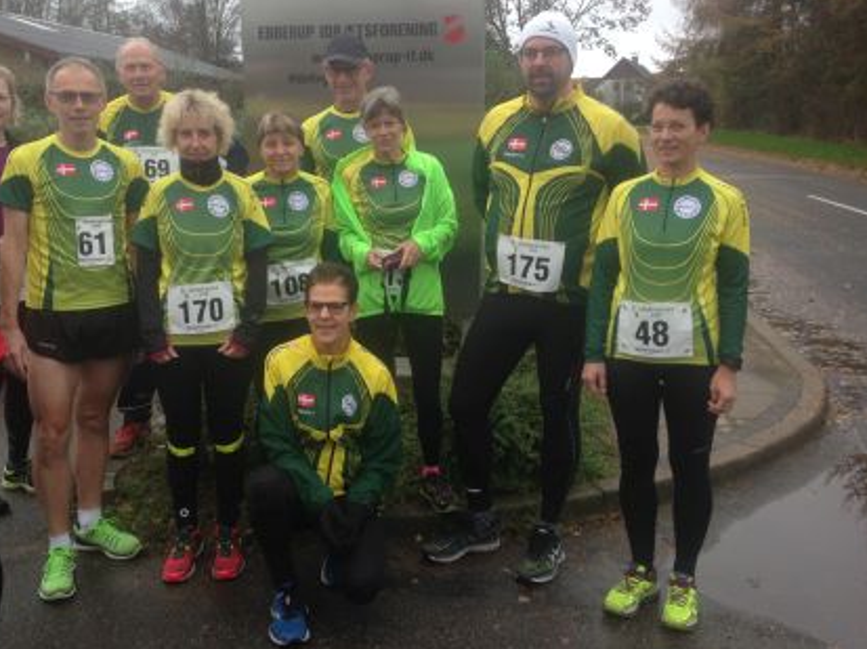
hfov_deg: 46.8
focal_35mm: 40
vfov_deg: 35.8
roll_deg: -0.8
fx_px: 1001
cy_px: 276
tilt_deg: -10.9
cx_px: 405
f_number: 2.4
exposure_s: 1/150
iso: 50
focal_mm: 4.12
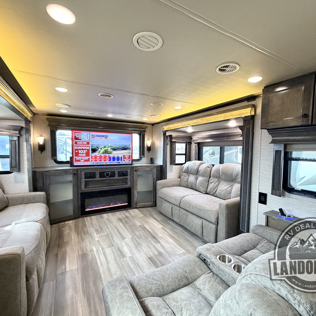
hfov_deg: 83.9
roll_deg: -0.5
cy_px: 161
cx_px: 166
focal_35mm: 17
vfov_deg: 84.0
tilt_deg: -4.3
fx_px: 176
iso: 250
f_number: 2.2
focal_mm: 2.22
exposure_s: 1/60
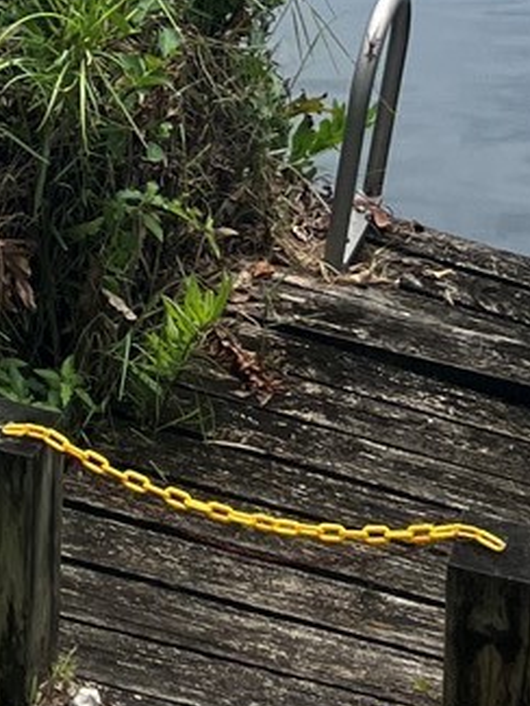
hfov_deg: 11.4
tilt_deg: -10.0
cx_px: -100
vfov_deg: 13.7
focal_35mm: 128
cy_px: -587
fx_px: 2611
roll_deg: +0.4
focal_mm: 5.1
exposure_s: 1/3413
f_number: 1.6
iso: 50
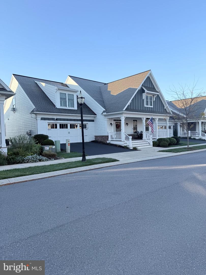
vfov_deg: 71.6
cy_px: 138
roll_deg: +0.9
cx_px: 103
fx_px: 190
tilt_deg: -0.2
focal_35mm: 24
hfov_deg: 56.8
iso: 80
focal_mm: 6.76
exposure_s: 1/1075
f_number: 1.78
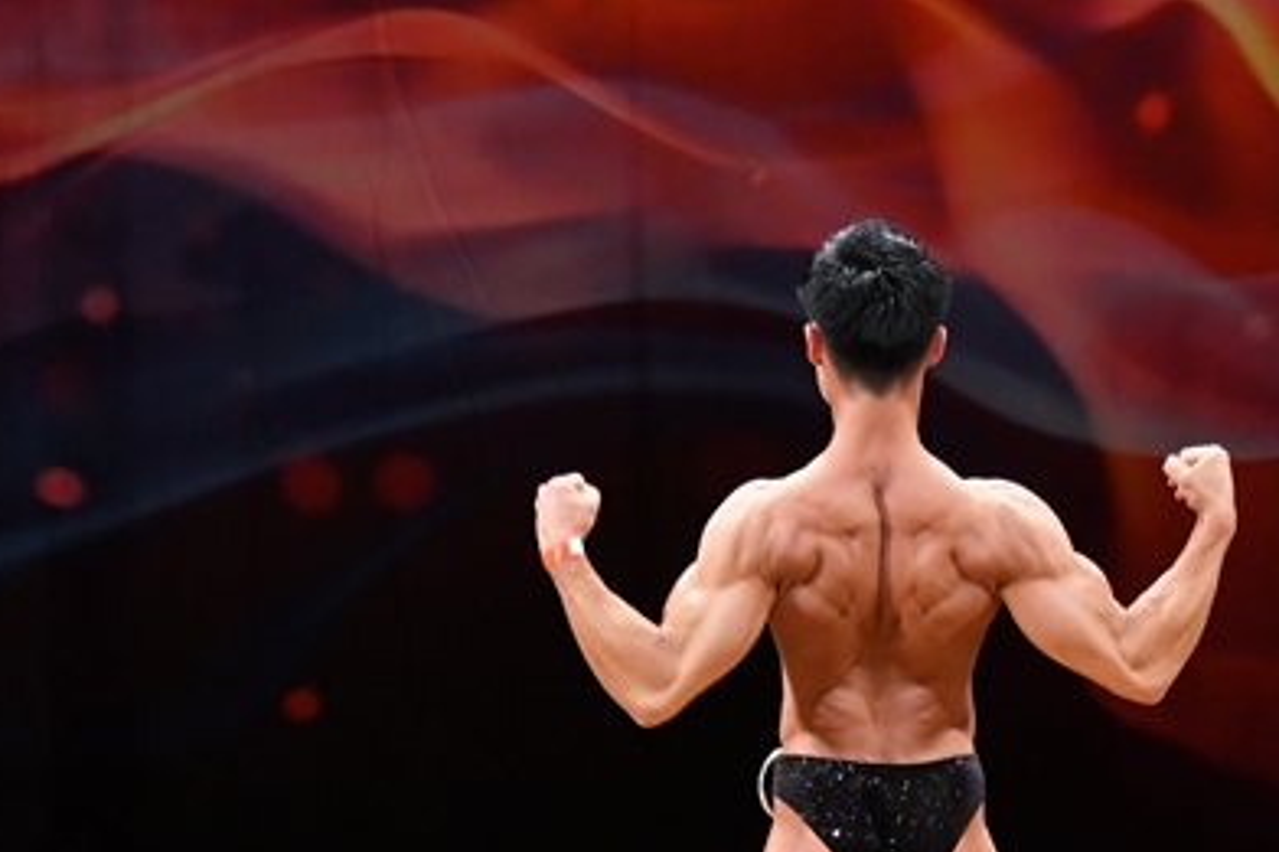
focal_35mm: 399
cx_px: 928
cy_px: 734
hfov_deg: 5.2
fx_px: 14169
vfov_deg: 3.4
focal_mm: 135
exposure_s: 1/400
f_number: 5.6
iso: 4000
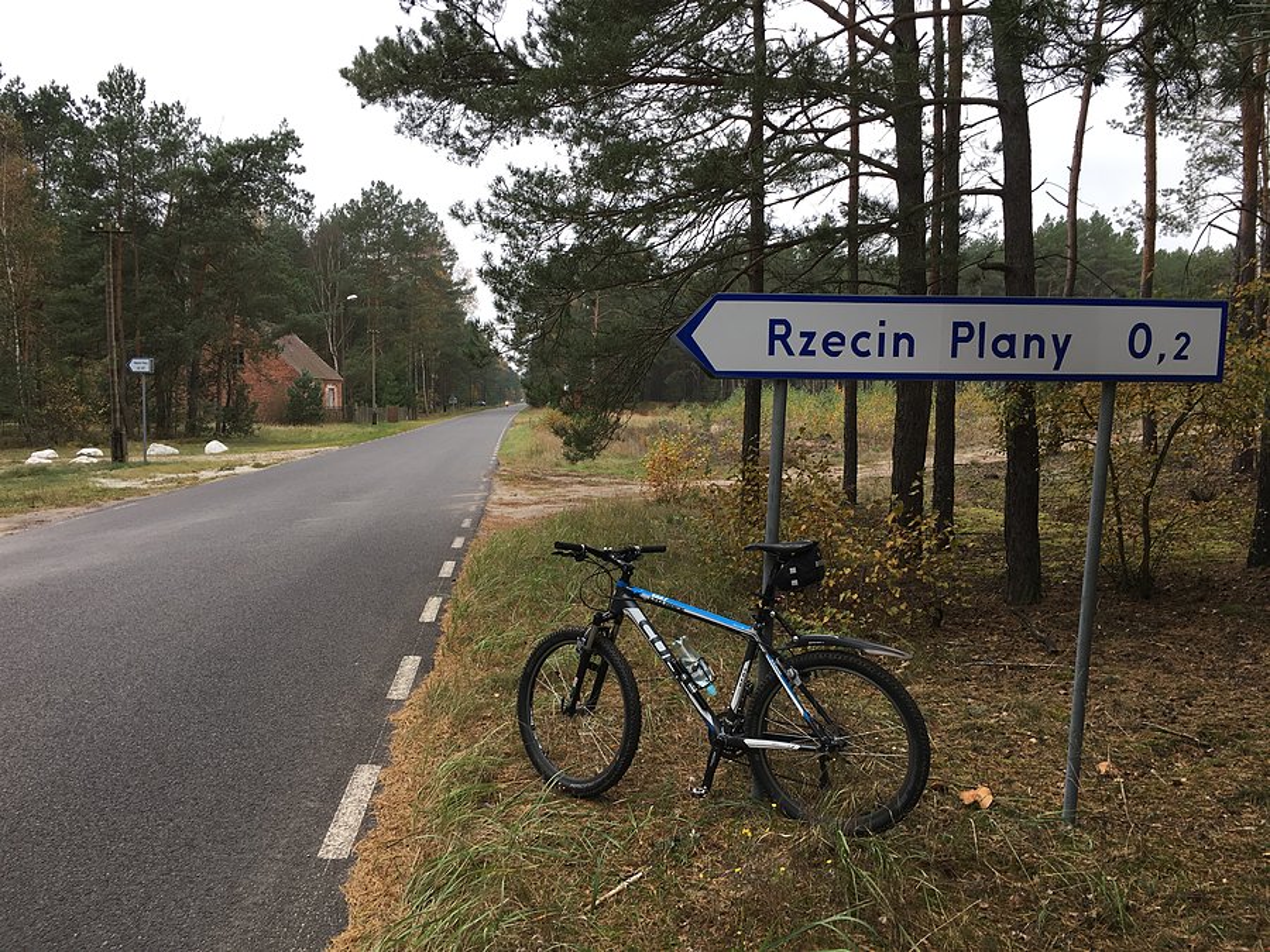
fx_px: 1064
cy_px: 476
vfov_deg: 48.2
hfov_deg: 61.7
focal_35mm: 29
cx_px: 635
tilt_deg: -4.5
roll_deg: -0.9
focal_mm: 4.15
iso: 25
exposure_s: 1/144
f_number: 2.2
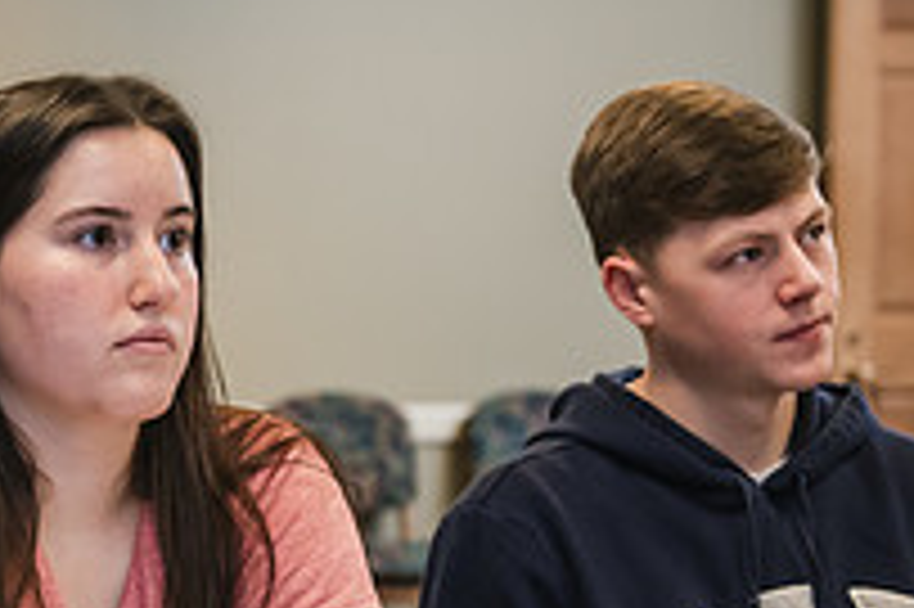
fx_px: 3628
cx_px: -185
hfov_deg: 13.9
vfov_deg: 9.6
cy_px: 493
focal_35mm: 143
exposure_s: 1/200
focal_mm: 50
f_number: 3.2
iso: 1250
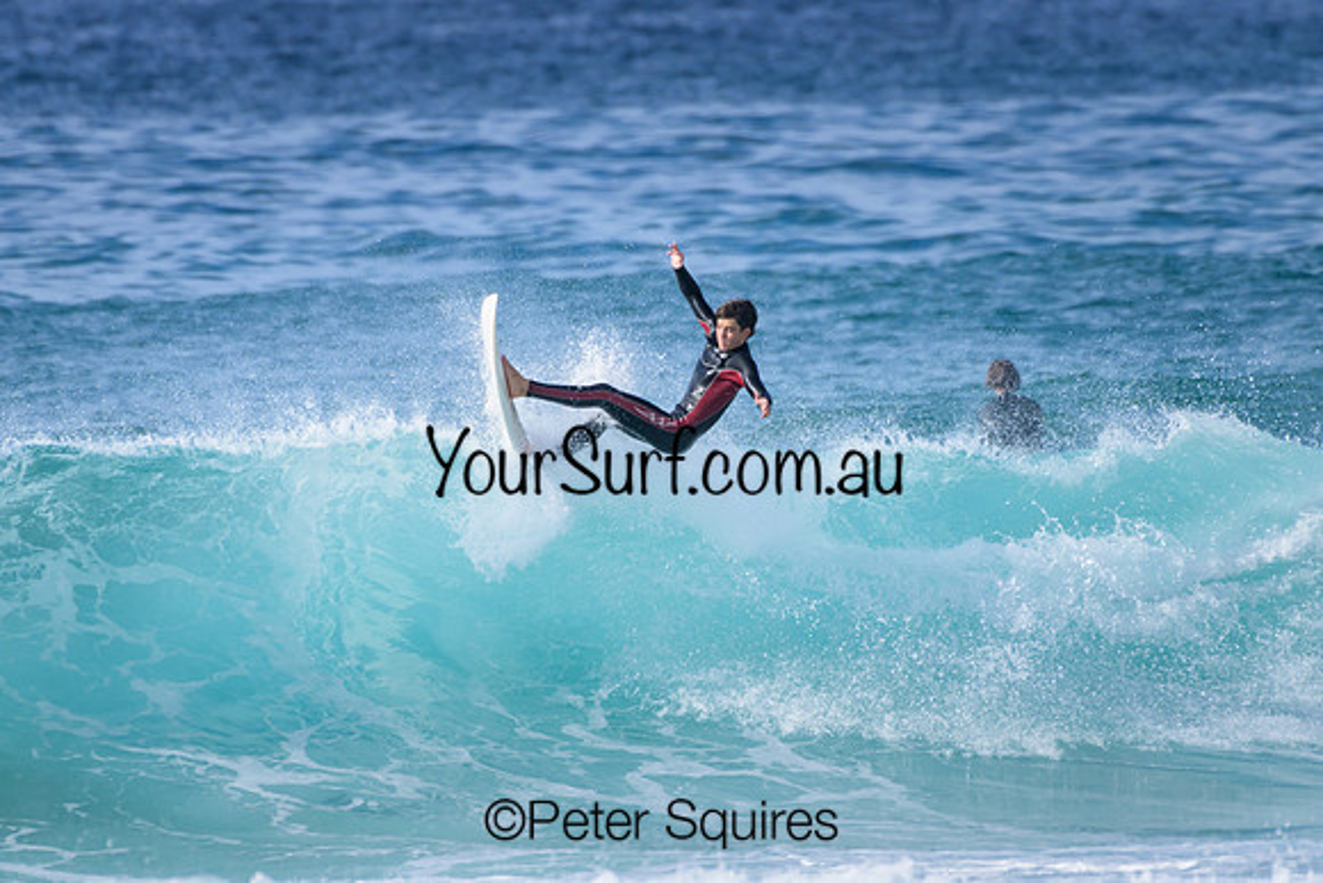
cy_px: 442
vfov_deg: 1.4
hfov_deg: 2.1
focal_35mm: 1000
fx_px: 36757
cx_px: 662
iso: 1000
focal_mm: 1000
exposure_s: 1/2000
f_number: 11
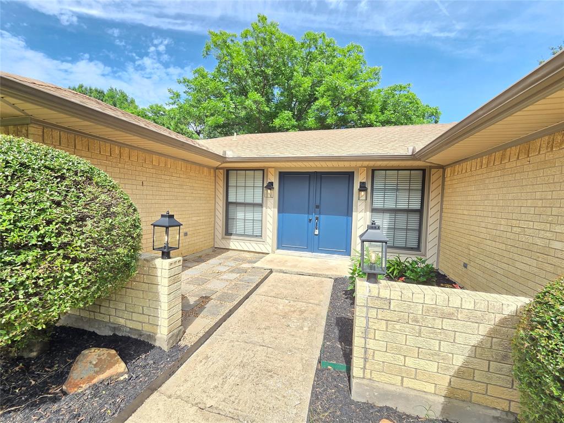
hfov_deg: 106.2
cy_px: 212
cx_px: 282
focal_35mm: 13
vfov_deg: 89.9
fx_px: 212
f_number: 2.2
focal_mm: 2.2
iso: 50
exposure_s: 1/460
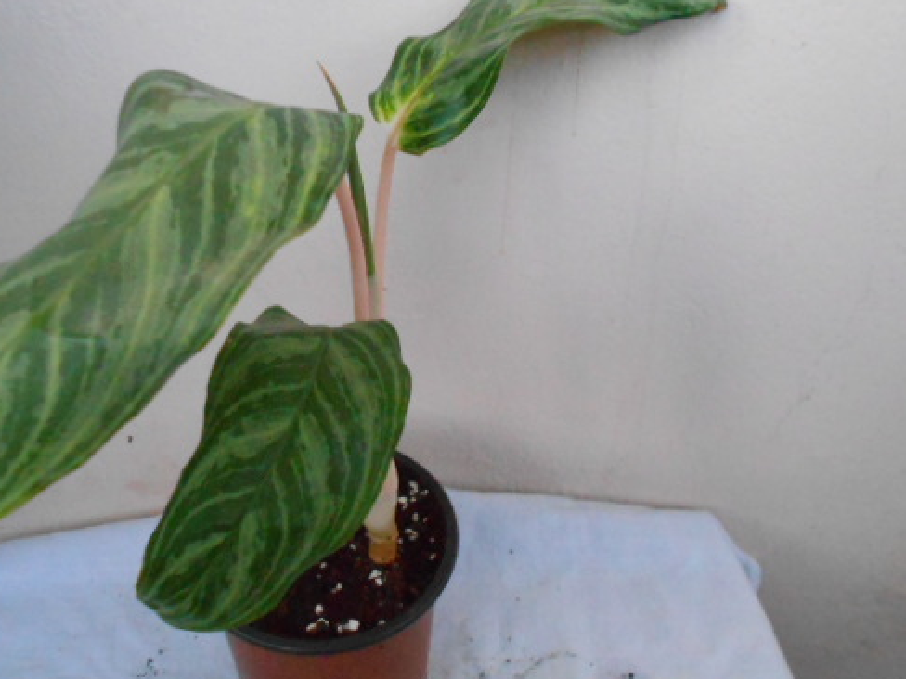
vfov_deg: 37.6
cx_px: 358
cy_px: 291
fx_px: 995
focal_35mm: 38
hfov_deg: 48.7
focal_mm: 5.3
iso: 800
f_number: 3.4
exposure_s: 1/20
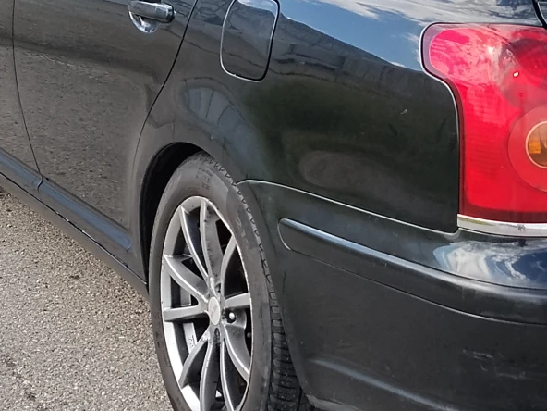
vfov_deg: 15.7
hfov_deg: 20.5
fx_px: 1485
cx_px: 469
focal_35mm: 94
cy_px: 213
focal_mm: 4.22
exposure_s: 1/775
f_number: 1.8
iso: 50
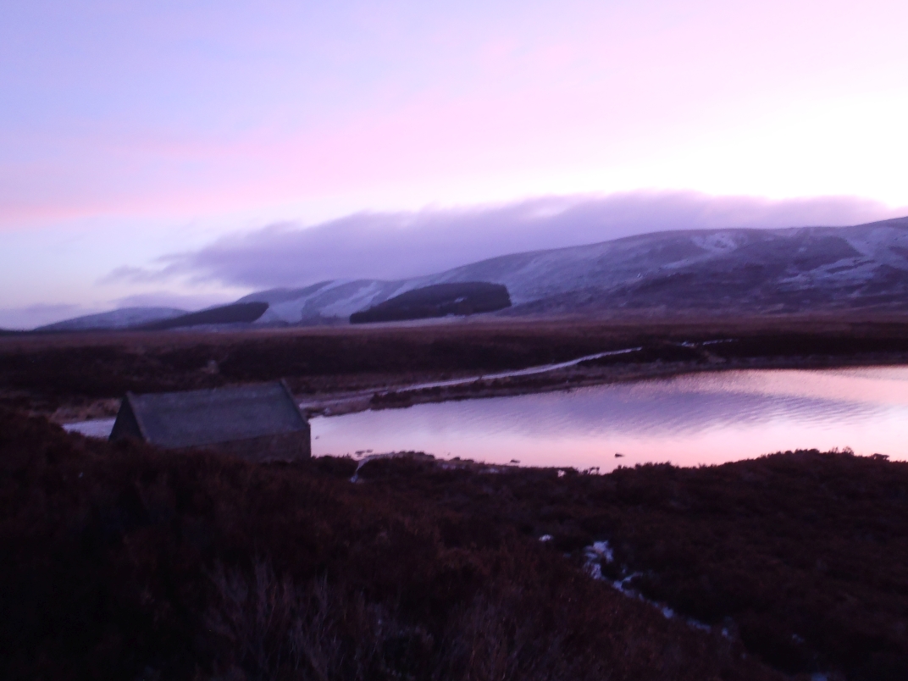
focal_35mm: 28
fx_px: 734
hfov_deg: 63.4
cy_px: 340
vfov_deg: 49.7
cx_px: 454
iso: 200
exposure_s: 1/10
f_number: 3.5
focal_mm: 5
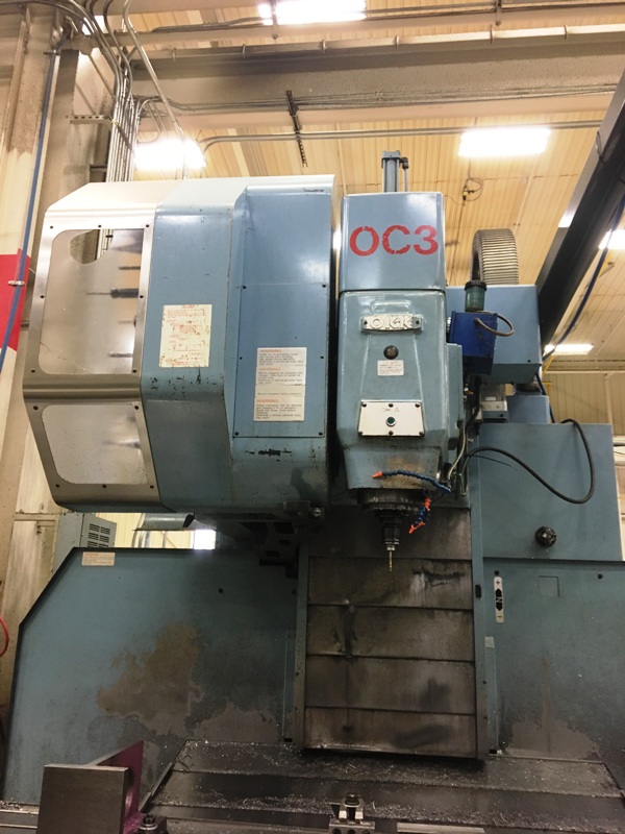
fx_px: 698
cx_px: 312
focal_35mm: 29
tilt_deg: +15.0
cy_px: 417
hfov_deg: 48.2
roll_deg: -0.6
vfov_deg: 61.7
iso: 125
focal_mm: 4.15
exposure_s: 1/30
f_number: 2.2
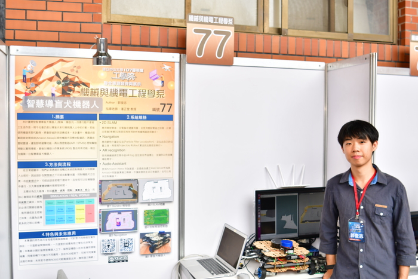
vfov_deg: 36.9
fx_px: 418
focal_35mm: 36
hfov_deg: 53.1
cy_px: 140
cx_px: 209
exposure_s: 1/200
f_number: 2.8
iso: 100
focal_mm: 24
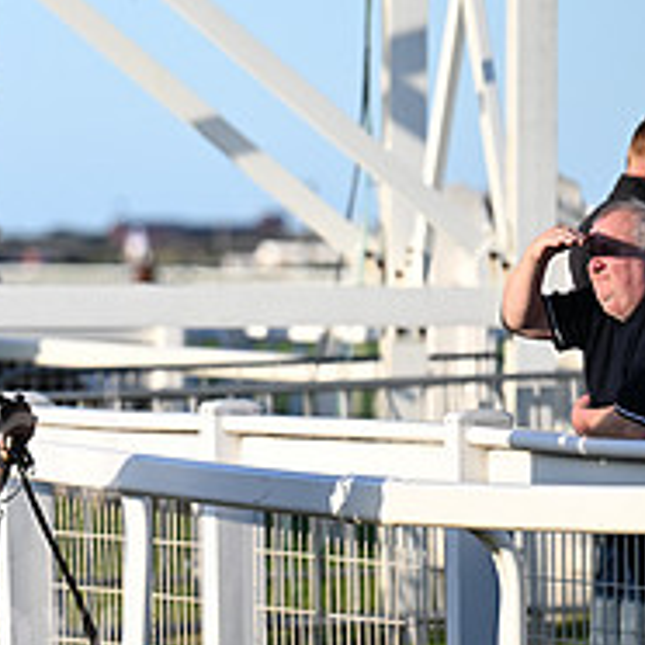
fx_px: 11194
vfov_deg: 3.3
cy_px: 473
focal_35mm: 531
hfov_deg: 3.3
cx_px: -322
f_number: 4
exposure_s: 1/2000
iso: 400
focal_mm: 200
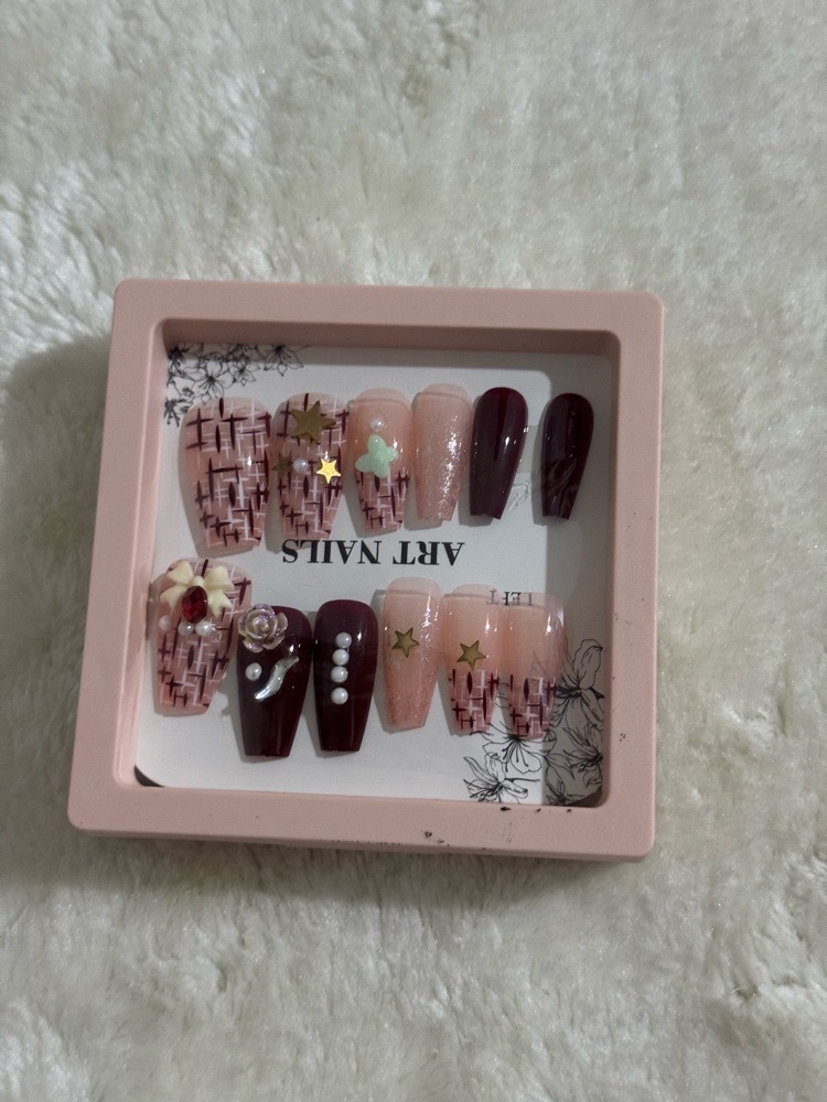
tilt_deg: -69.4
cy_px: 551
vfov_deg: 39.7
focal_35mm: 48
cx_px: 414
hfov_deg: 30.3
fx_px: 1529
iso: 400
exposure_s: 1/33
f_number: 1.78
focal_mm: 6.76
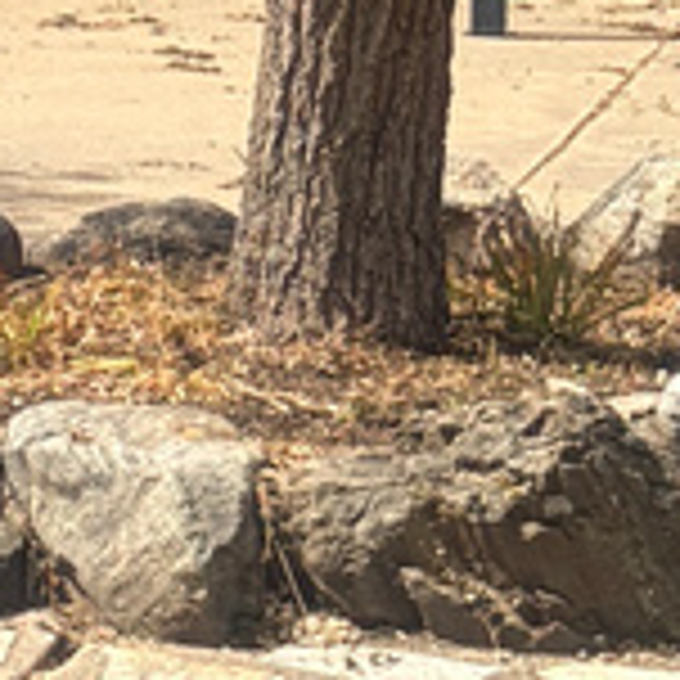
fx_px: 5178
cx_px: -5
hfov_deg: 7.5
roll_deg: -1.1
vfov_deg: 7.4
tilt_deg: -1.7
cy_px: -387
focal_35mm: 233
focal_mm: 5.96
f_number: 1.6
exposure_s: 1/2639
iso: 50
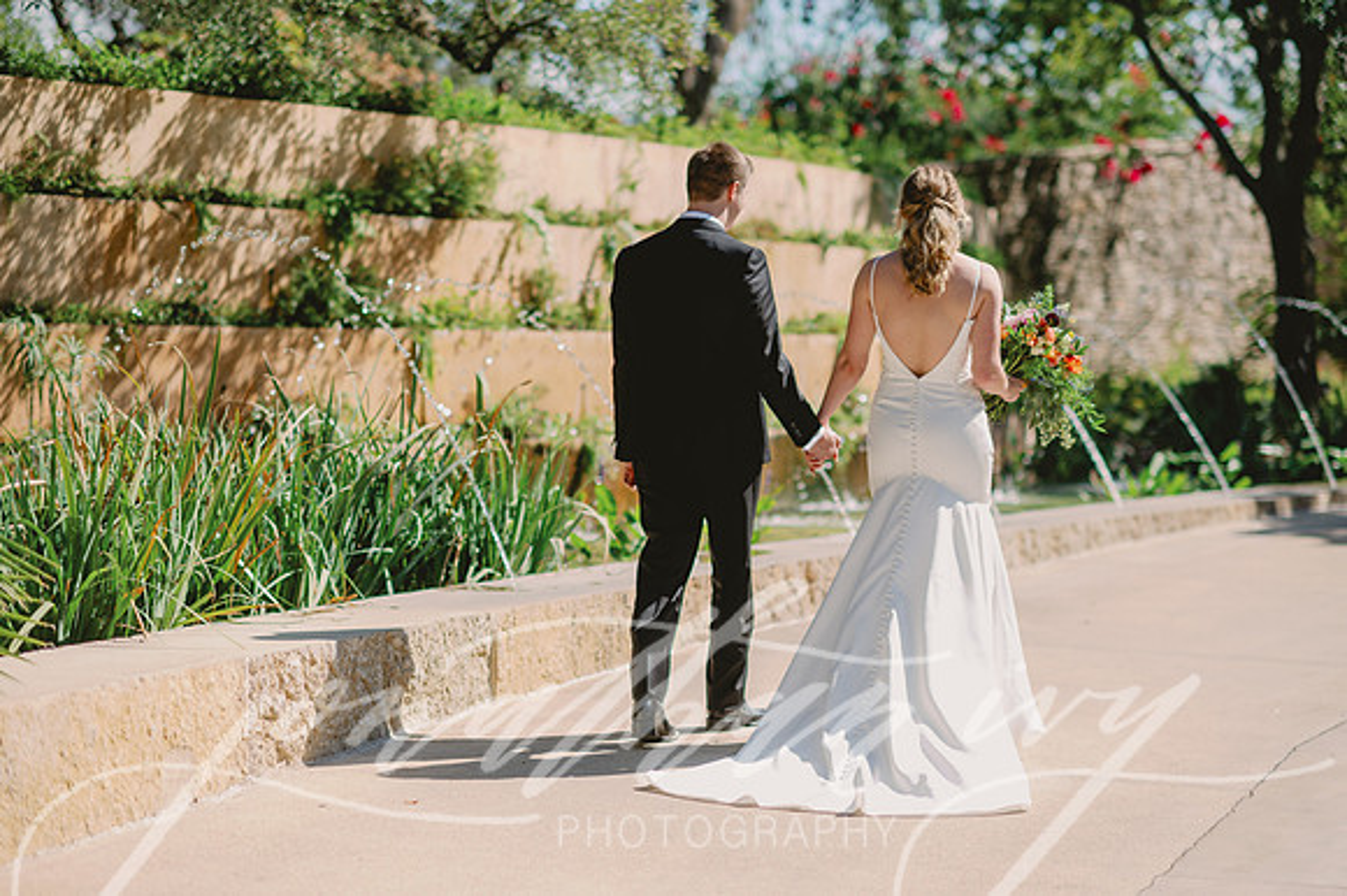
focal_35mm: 85
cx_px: 674
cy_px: 448
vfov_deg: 16.1
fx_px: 3178
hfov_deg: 23.9
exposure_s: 1/3200
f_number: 2.2
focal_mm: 85
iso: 64
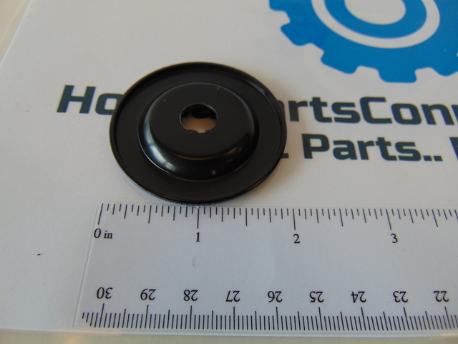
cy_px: 172
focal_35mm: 25
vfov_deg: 54.9
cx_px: 229
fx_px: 331
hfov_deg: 69.4
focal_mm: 4.5
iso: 80
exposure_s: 1/200
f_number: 3
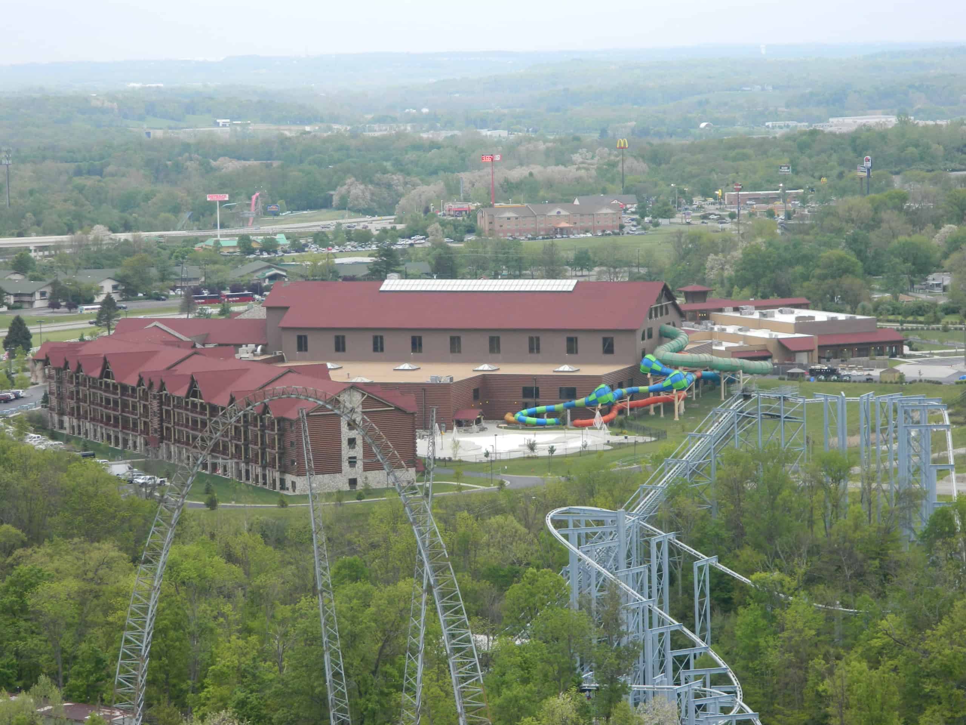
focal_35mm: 129
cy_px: 362
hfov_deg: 15.3
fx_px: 3600
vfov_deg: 11.5
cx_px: 483
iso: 80
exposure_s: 1/60
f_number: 4.7
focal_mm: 23.2
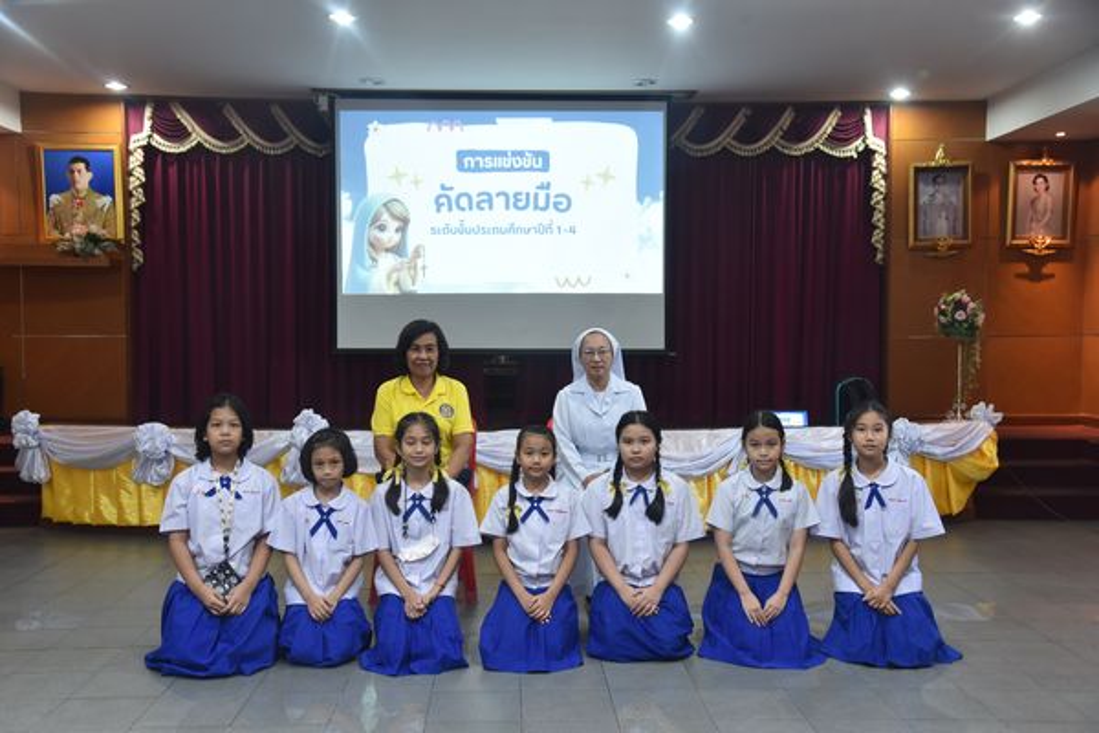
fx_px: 1160
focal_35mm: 38
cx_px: 550
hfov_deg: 50.7
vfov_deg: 35.1
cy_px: 366
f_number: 4
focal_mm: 38
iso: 1600
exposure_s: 1/40
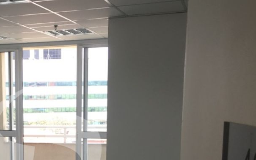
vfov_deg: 19.2
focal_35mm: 65
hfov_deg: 30.3
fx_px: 453
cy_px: 173
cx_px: 30
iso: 25
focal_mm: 4.15
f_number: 2.2
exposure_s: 1/120
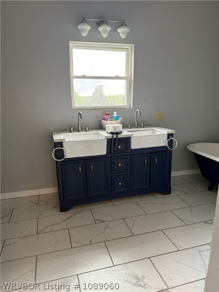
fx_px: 202
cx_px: 110
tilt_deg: -12.8
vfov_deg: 71.6
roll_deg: +0.2
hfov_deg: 56.8
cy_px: 146
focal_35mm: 24
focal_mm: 6.76
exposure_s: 1/60
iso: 160
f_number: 1.78
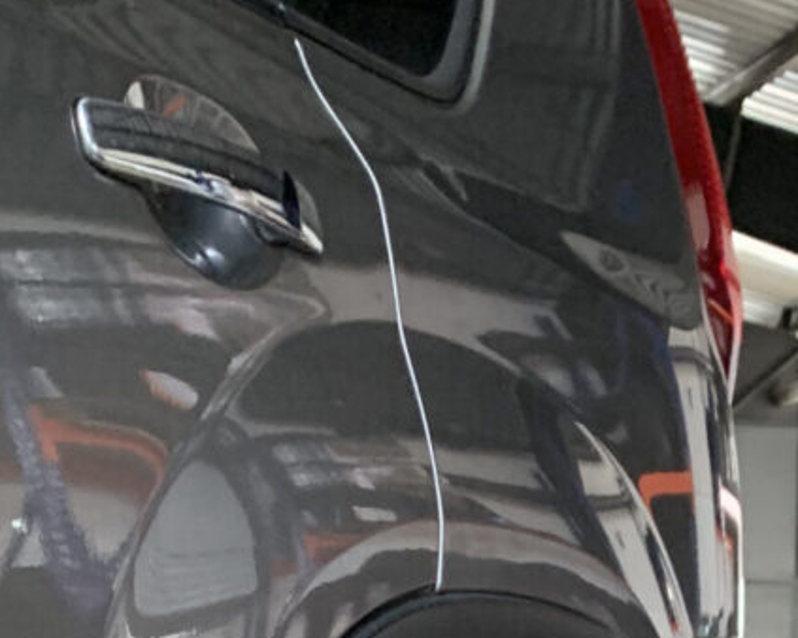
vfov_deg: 12.3
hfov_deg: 18.4
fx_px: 2455
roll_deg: -0.9
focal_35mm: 104
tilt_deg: -14.0
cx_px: 530
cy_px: 1442
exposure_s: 1/59
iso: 400
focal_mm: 4.25
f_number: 1.8
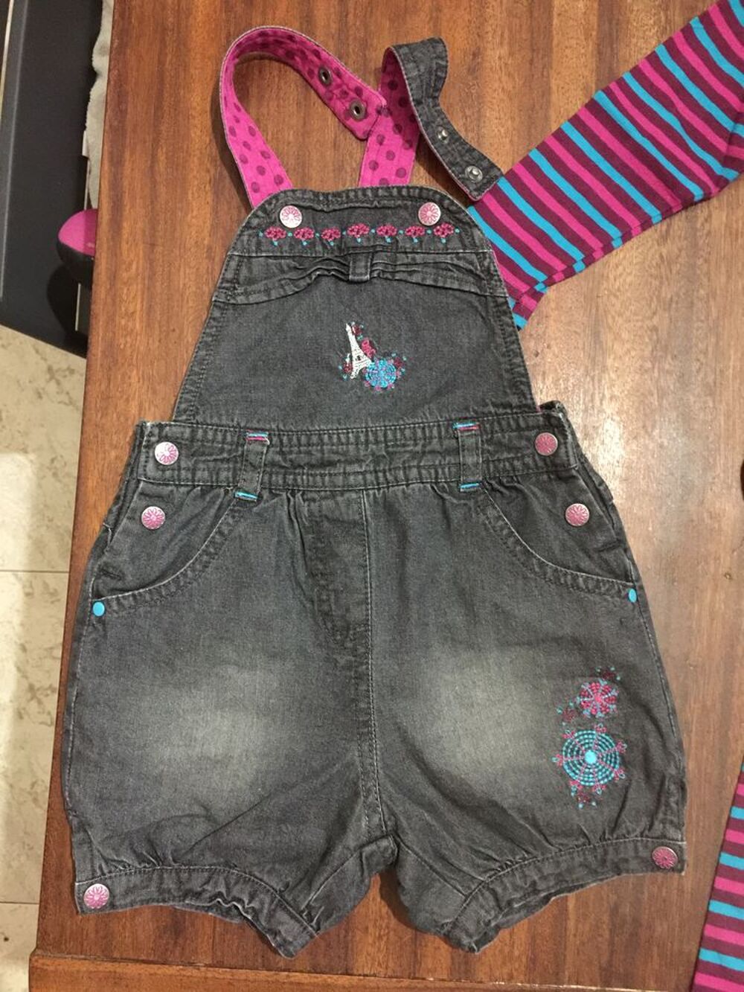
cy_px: 496
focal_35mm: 29
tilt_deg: -84.6
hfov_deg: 48.2
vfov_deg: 61.7
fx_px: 831
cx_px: 372
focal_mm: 4.15
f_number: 2.2
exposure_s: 1/8
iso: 250
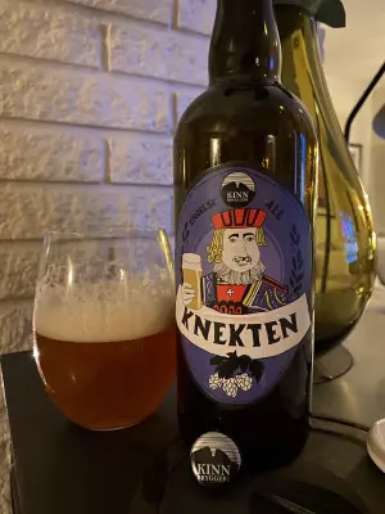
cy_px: 257
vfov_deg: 67.3
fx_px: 386
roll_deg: +0.2
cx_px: 192
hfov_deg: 53.1
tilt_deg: -6.5
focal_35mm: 26
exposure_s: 1/8
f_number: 1.8
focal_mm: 4.25
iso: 640
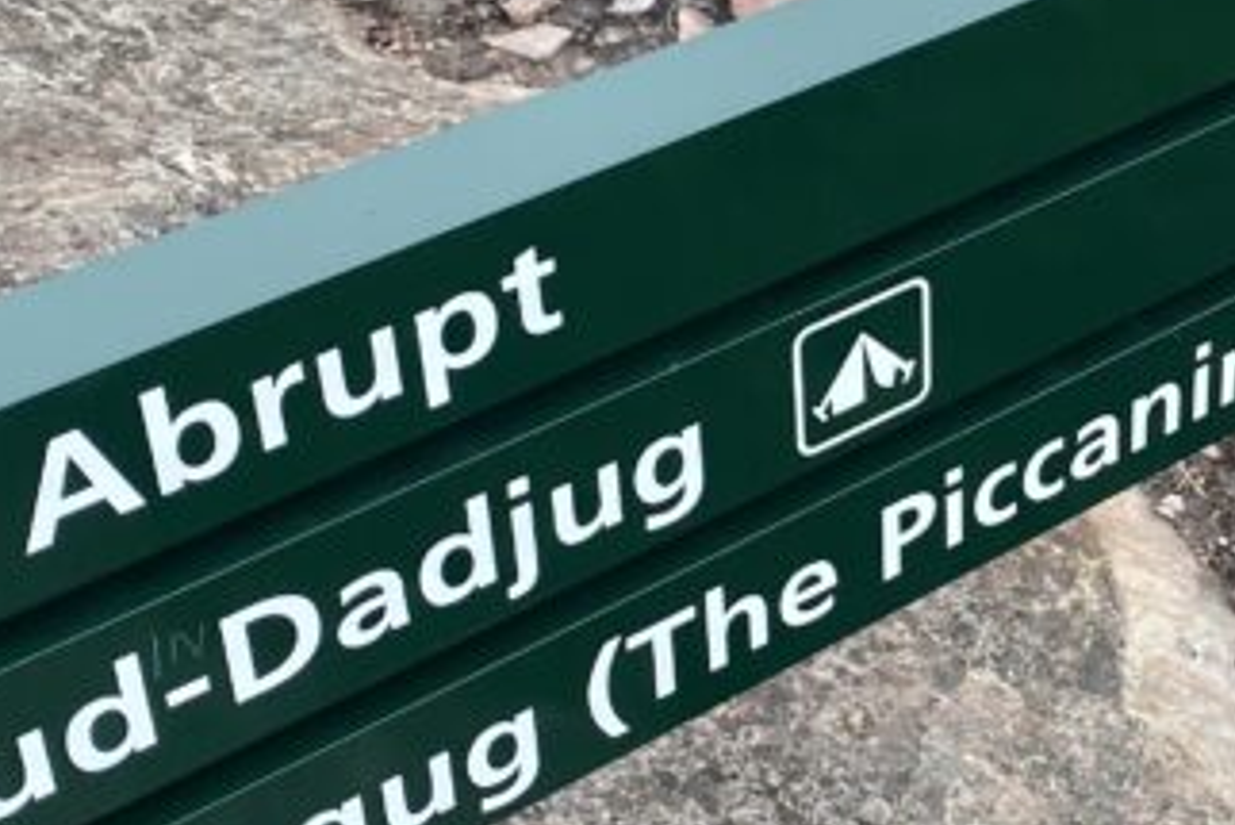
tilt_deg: -38.8
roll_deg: -2.2
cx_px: 1204
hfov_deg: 22.8
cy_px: 246
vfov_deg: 15.9
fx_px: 2951
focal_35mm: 86
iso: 32
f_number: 1.8
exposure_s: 1/724
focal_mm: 4.25
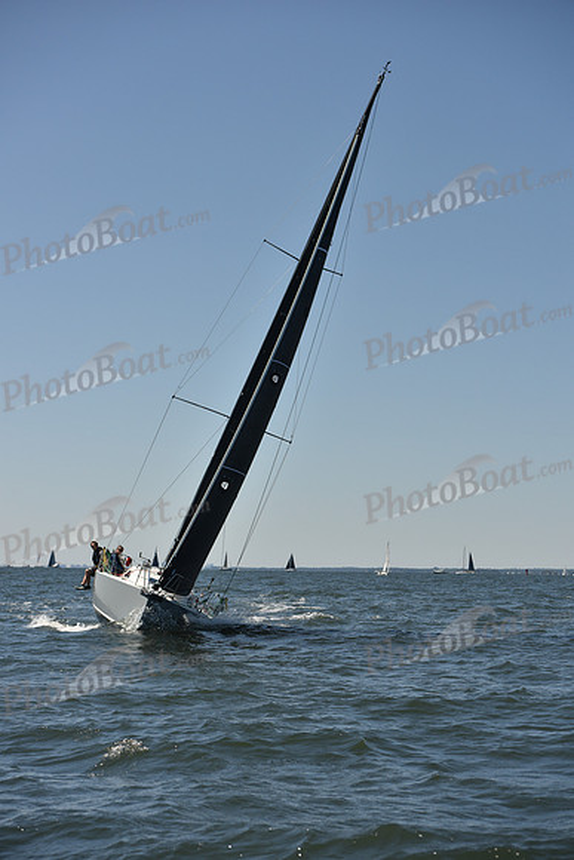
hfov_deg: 19.5
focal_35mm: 70
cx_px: 287
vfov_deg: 28.8
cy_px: 430
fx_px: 1673
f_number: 4.5
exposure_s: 1/1250
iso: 250
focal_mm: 70
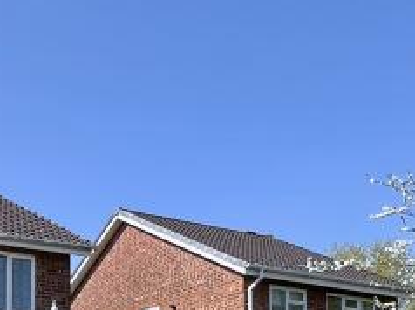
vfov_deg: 22.4
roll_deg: +0.8
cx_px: -40
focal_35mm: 56
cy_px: 437
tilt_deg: +1.6
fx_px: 671
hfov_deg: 30.7
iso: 32
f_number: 1.8
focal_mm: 1.57
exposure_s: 1/1033
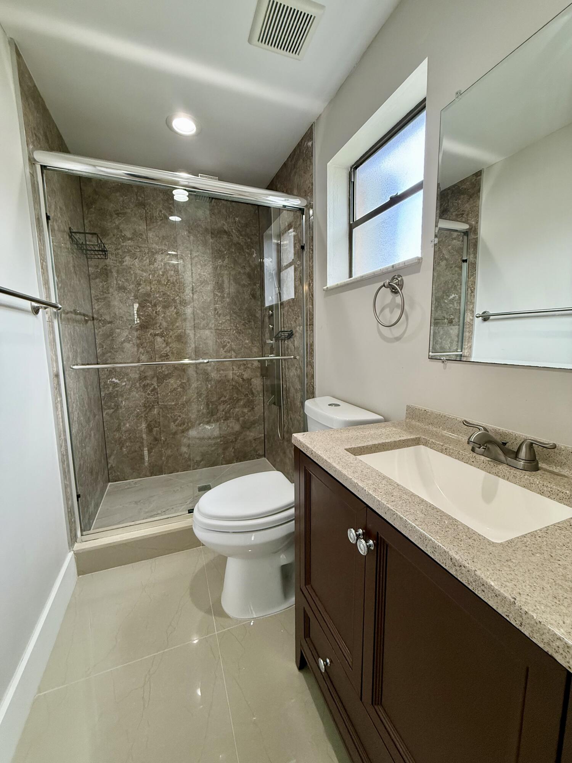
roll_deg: +0.4
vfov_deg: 102.1
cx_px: 286
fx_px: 308
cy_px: 382
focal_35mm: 14
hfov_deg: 85.7
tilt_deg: -7.5
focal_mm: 2.22
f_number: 2.2
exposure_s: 1/120
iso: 200
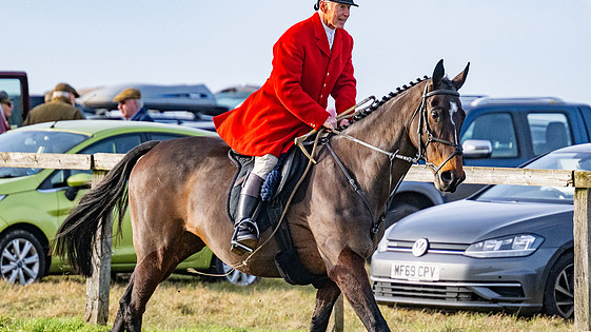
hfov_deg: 5.4
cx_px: 335
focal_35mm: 402
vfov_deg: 3.0
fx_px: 6297
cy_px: 187
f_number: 4
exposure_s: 1/5000
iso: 800
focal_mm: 180
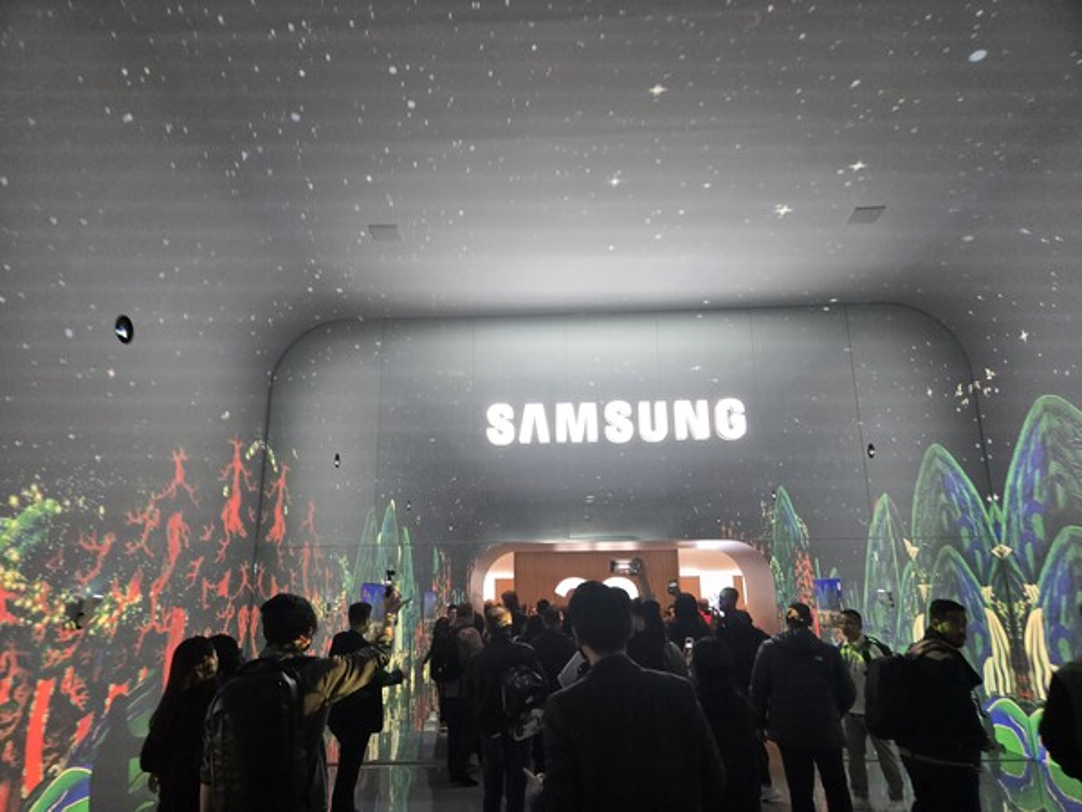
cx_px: 541
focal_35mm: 23
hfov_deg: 73.9
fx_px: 719
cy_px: 406
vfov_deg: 58.9
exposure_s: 1/96.1
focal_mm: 5.4
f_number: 1.8
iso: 400
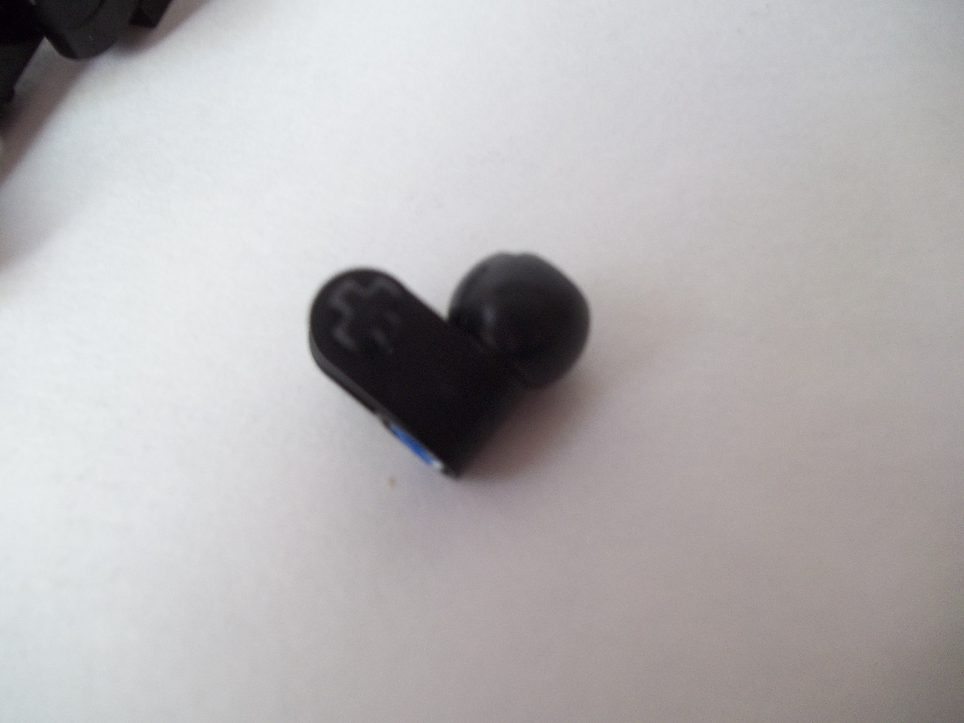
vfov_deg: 44.2
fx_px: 891
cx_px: 482
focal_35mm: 32
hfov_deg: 56.8
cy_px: 362
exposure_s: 1/13
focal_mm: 5.7
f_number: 2.9
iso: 160
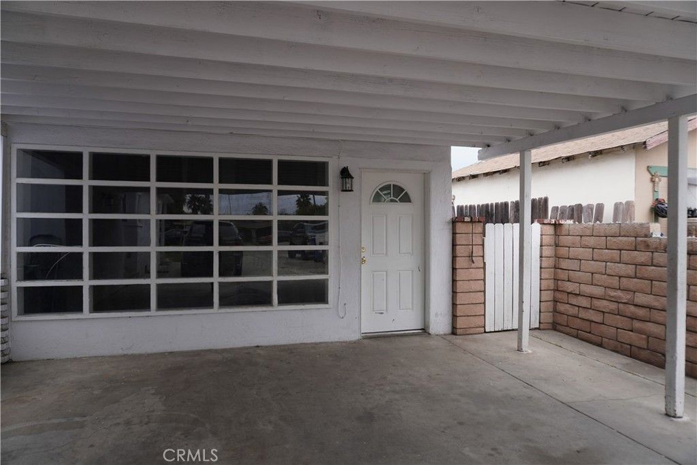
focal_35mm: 24
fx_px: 465
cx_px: 348
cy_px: 232
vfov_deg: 53.1
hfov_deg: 73.7
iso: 100
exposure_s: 1/200
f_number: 4.5
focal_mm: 16
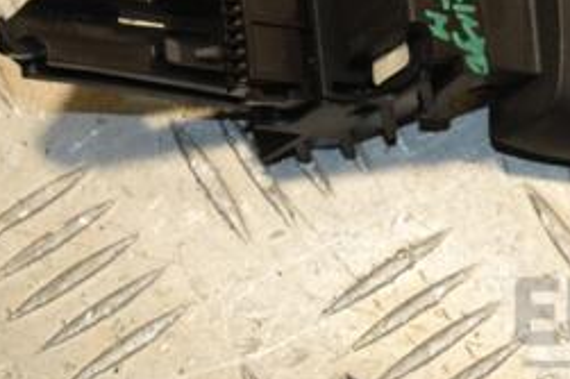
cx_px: 472
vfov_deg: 6.6
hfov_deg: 9.9
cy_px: 9
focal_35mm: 208
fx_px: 3291
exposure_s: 1/200
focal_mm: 58
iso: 800
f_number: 8
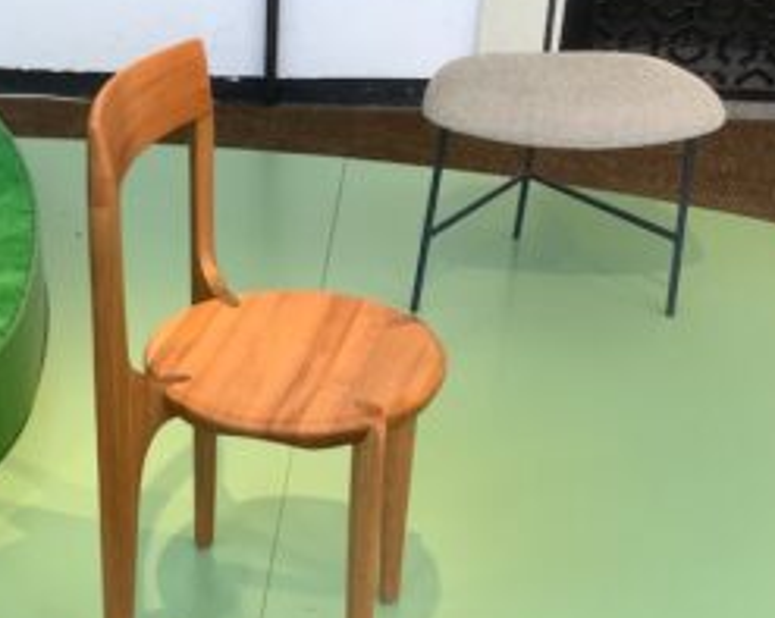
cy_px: 474
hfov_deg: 33.7
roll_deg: +0.0
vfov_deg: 27.6
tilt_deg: -34.1
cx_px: 154
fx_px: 1237
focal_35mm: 54
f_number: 2.4
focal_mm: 3.3
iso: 32
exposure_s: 1/120
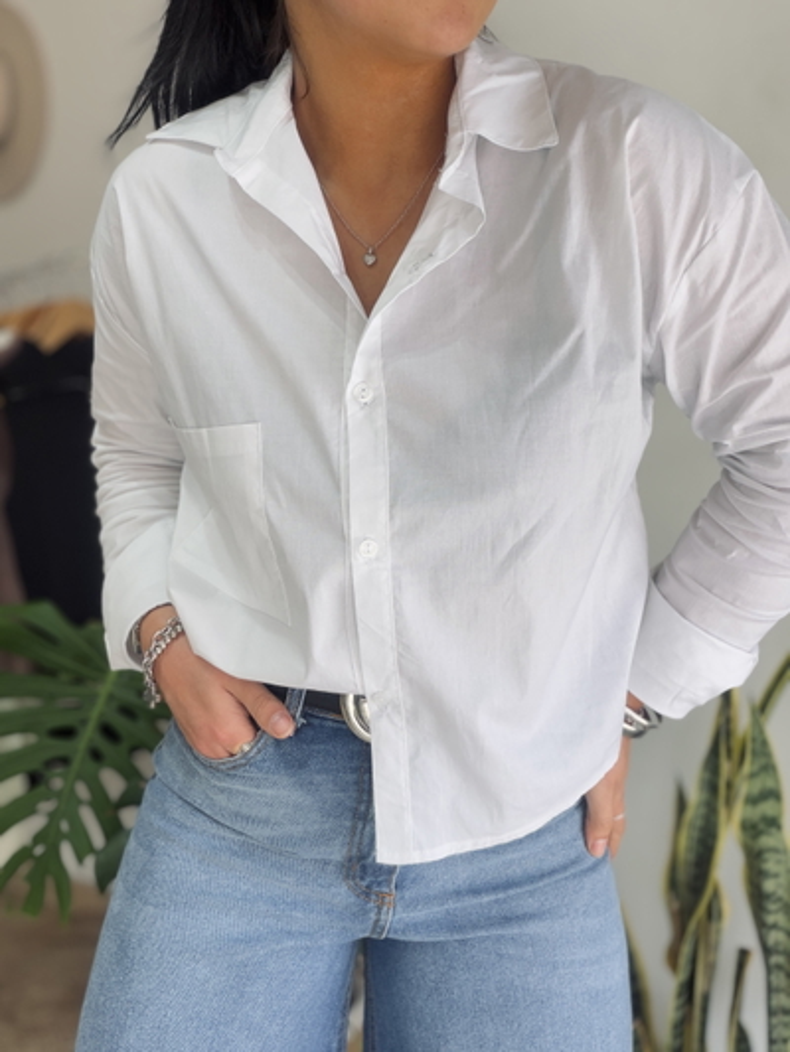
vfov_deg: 60.0
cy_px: 526
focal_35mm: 30
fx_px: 913
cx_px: 395
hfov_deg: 46.8
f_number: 1.9
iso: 40
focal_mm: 2.71
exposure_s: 1/121
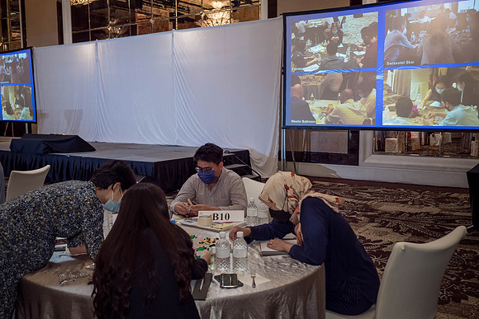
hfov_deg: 52.6
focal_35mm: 36
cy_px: 160
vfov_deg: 36.5
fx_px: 484
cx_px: 240
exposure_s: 1/80
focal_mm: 17
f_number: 2.2
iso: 400
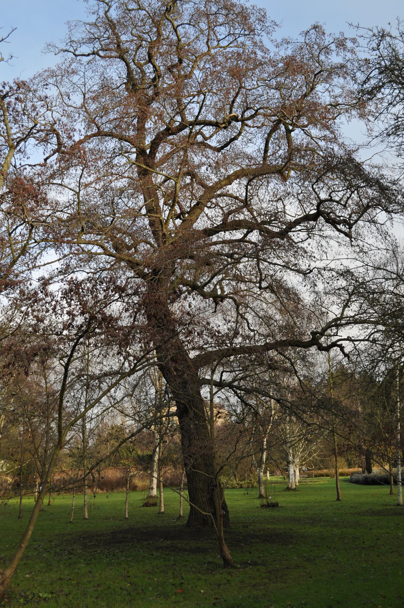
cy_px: 304
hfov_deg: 34.1
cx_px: 202
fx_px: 658
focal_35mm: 39
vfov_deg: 49.6
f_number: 7.1
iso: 200
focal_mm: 26
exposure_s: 1/200
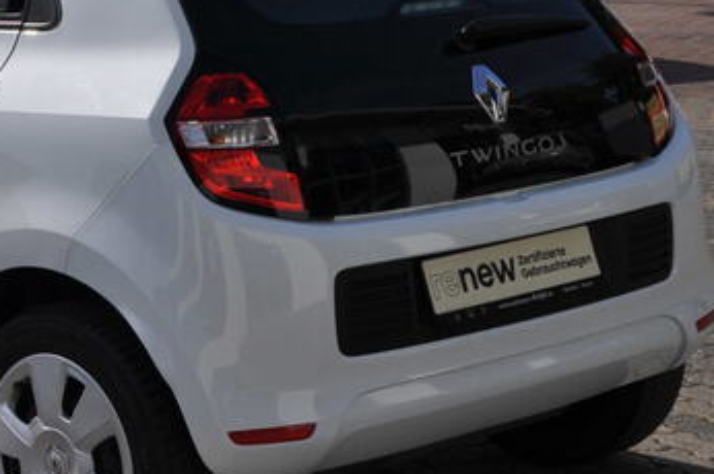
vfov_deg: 11.6
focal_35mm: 118
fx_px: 2338
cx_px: 4
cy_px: 107
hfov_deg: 17.0
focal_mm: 34
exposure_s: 1/400
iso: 200
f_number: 10
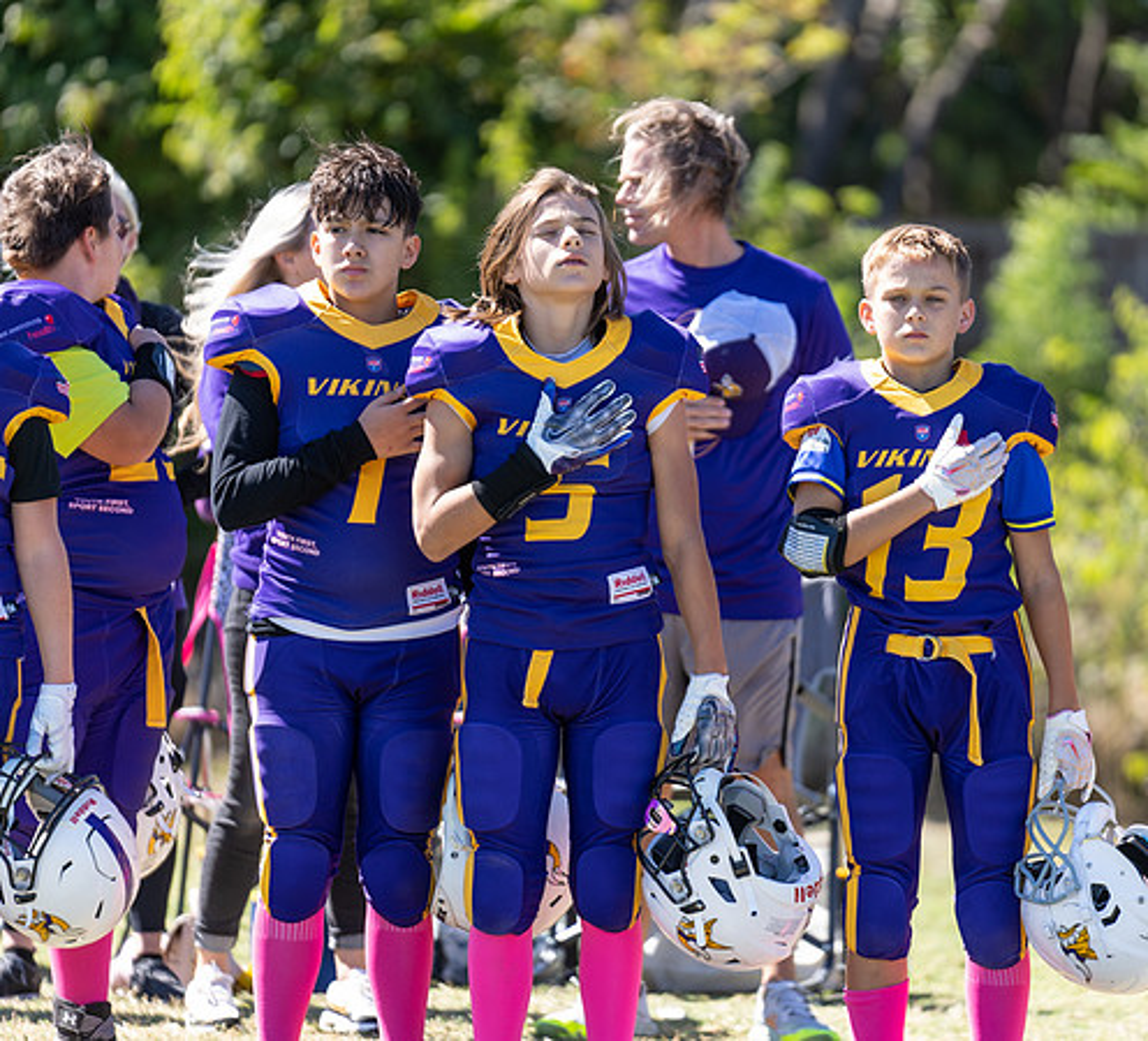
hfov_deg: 6.7
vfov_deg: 6.0
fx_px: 9856
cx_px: 578
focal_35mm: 275
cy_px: 450
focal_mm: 200
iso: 80
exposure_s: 1/640
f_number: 2.8
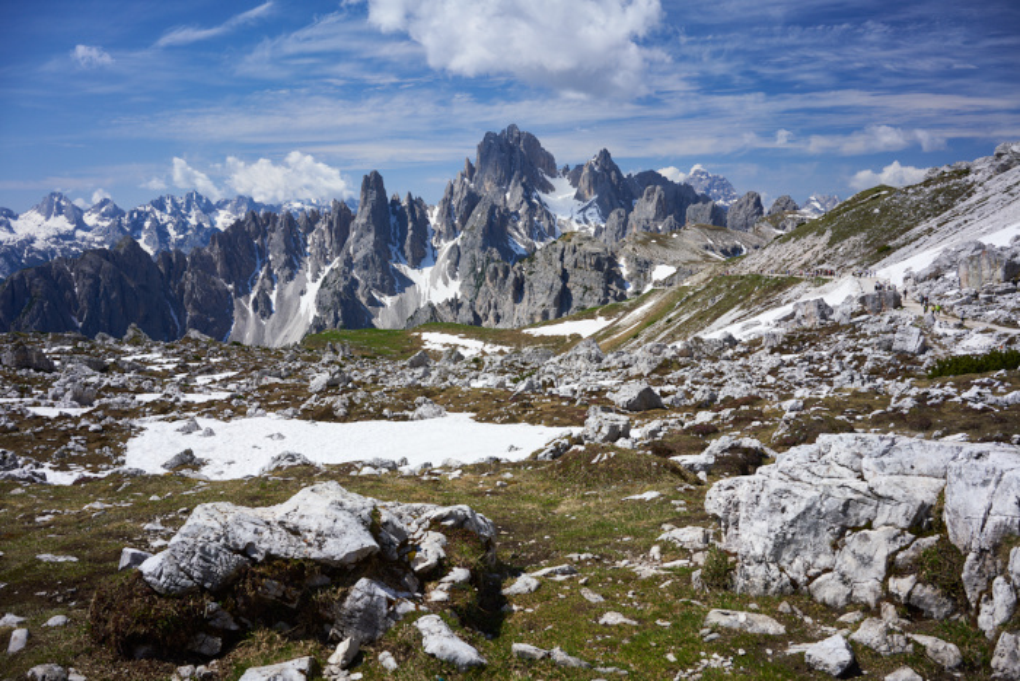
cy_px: 340
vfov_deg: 37.9
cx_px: 510
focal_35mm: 35
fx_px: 992
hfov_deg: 54.4
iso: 100
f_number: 11
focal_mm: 35
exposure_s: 1/125
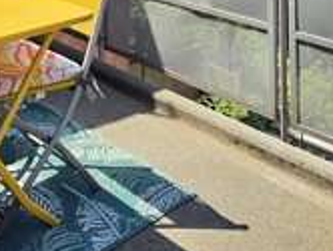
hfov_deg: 37.8
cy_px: -159
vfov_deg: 22.1
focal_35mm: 50
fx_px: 482
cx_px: 116
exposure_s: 1/1429
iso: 32
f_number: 1.9
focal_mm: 2.2
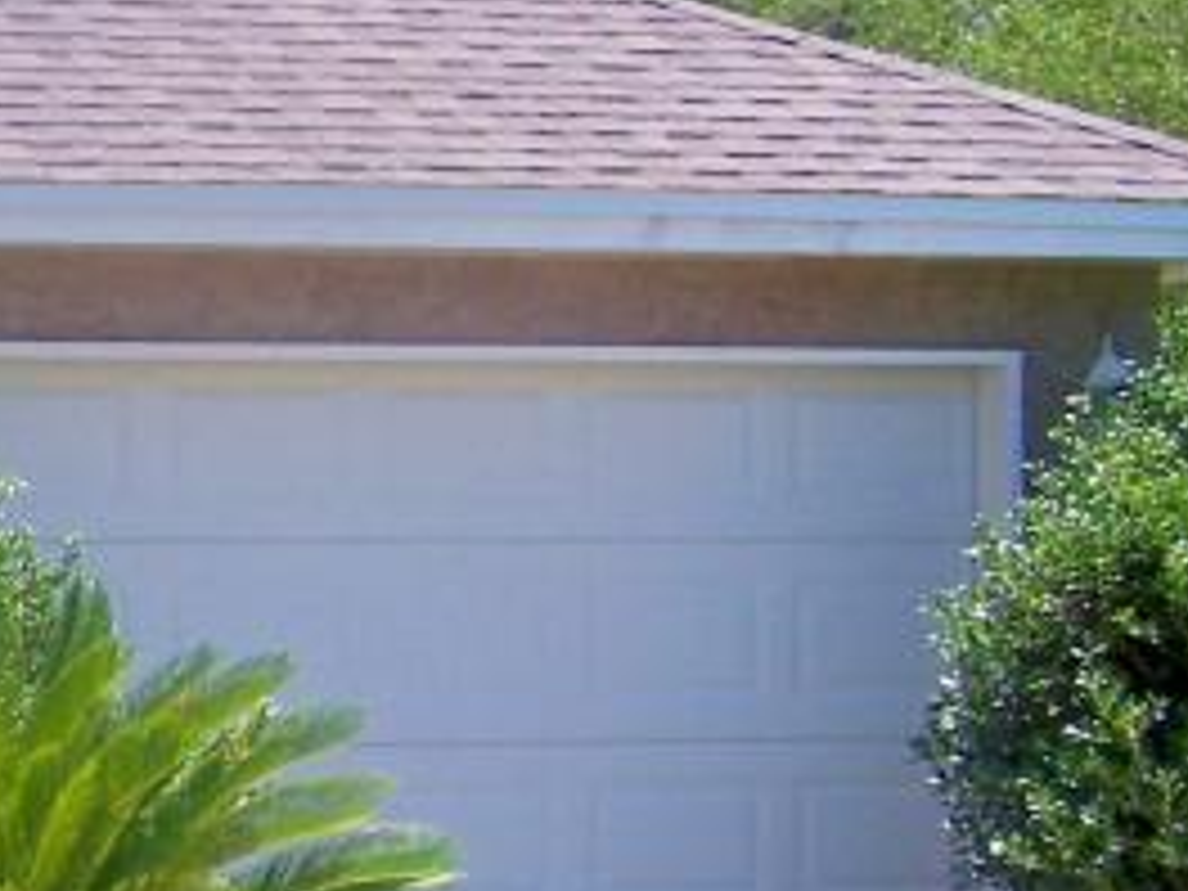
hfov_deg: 14.1
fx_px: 4393
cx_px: -756
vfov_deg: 11.6
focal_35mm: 128
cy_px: 549
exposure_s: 1/1000
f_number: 2.8
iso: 100
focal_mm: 5.85
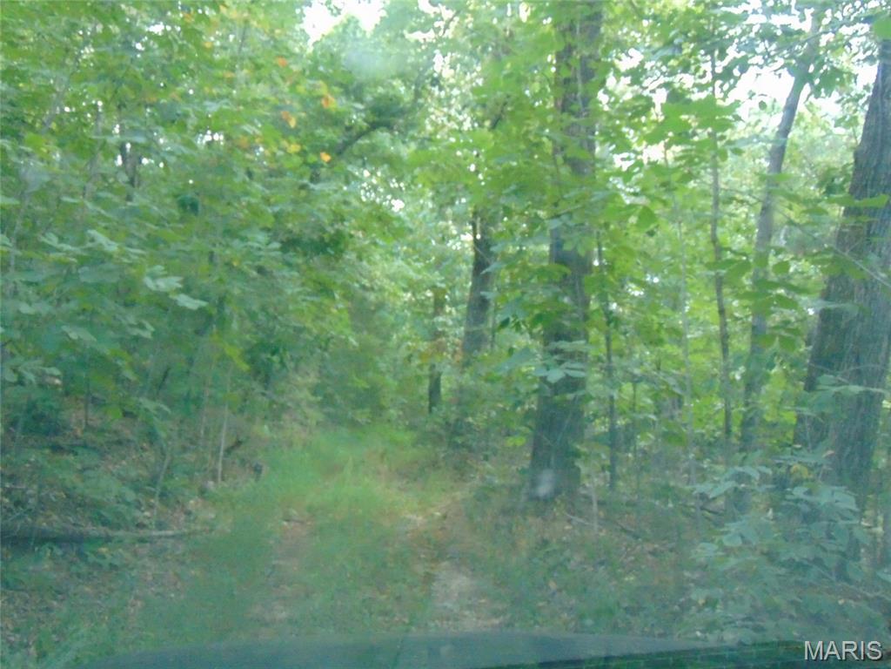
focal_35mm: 35
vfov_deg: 40.7
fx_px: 901
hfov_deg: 52.6
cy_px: 334
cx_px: 446
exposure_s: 1/80
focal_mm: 6.3
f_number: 3.2
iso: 640
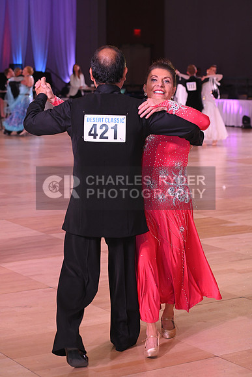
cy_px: 188
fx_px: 902
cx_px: 126
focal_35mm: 86
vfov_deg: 23.6
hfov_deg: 15.9
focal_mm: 86
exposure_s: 1/200
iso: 1000
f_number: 5.6
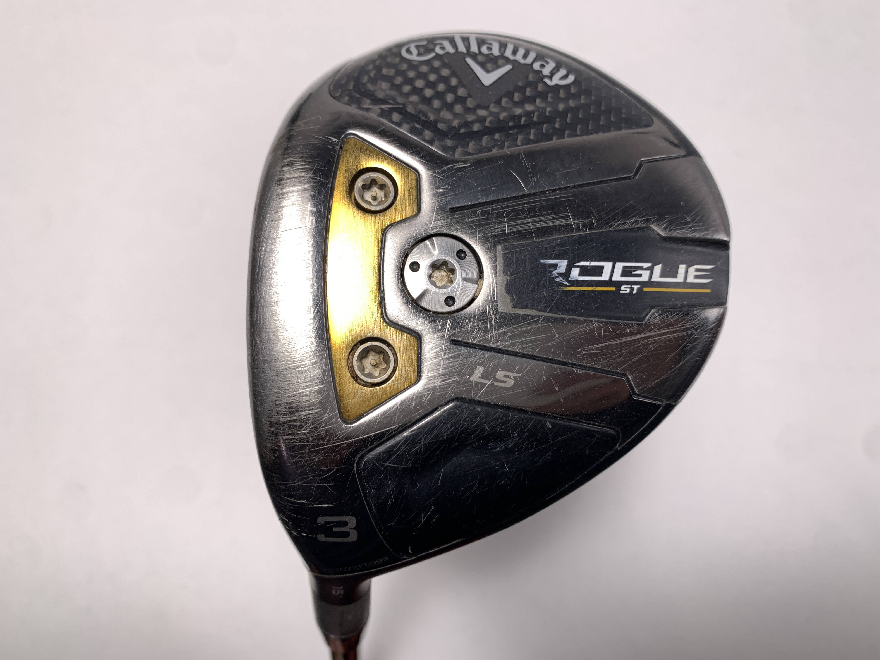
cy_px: 330
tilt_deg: -75.1
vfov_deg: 53.1
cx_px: 440
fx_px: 661
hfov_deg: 67.3
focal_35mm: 26
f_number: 1.8
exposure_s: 1/181
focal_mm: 4.25
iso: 25
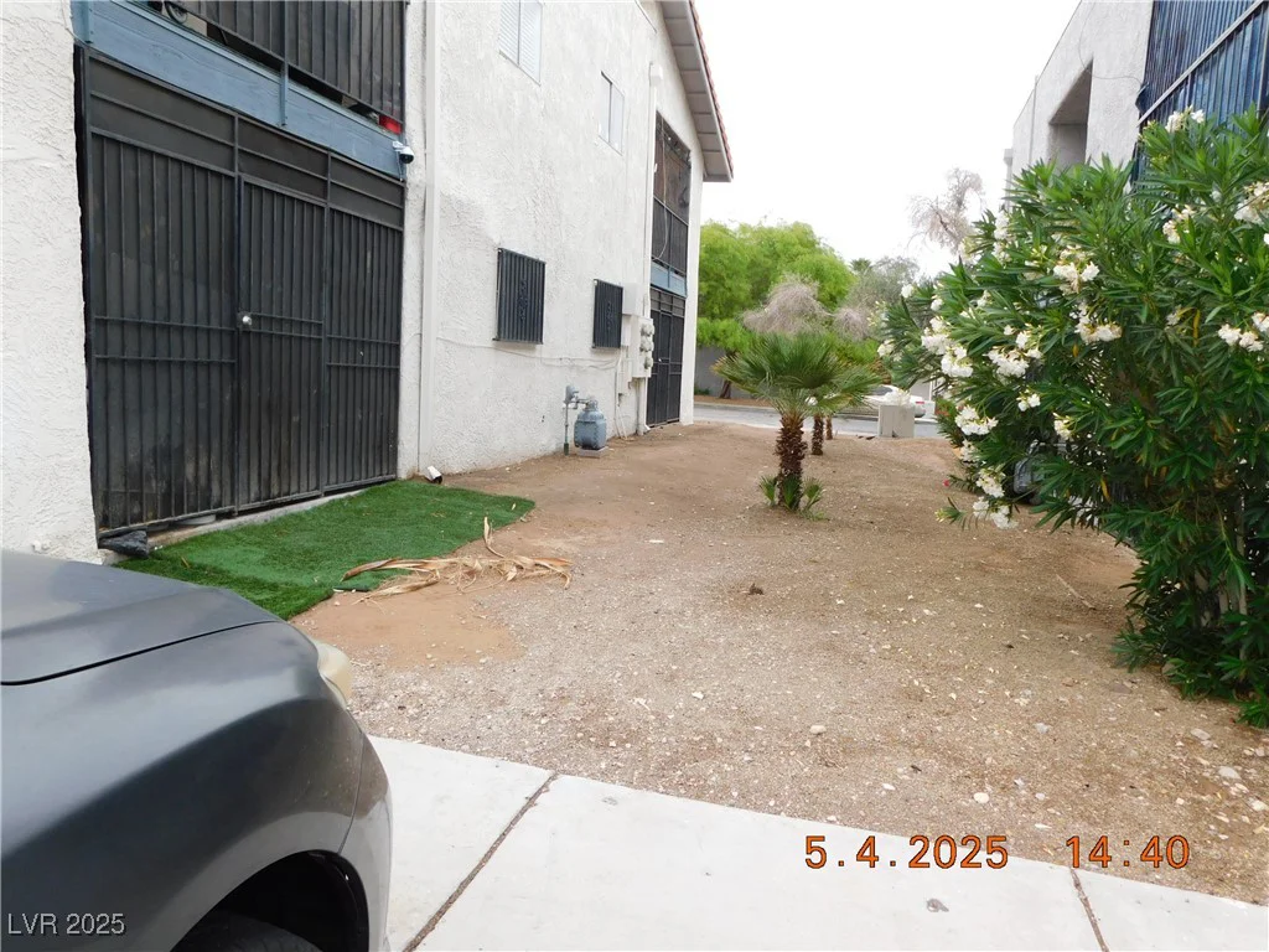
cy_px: 476
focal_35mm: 25
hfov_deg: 69.4
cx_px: 634
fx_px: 916
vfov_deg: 54.9
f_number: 3.1
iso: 125
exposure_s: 1/500
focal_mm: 4.5
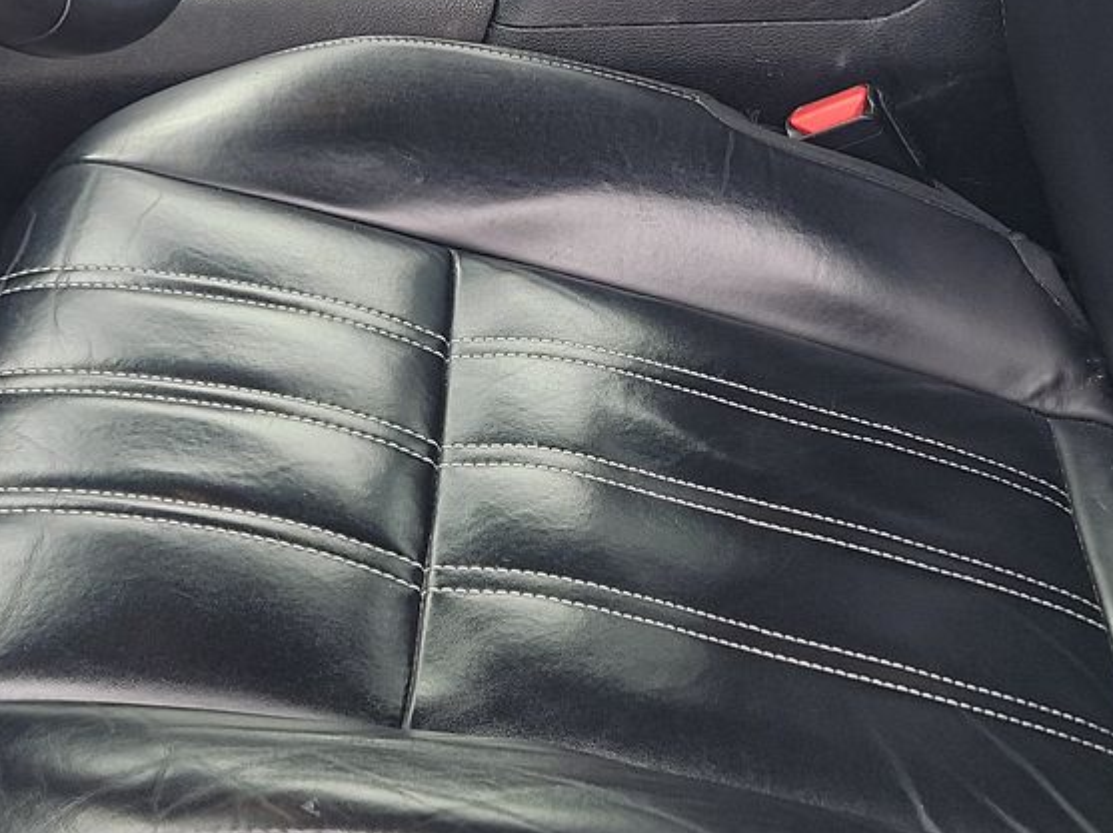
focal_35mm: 69
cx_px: 368
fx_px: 2217
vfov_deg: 19.4
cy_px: -298
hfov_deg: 28.0
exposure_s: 1/119
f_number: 1.8
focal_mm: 6.7
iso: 60
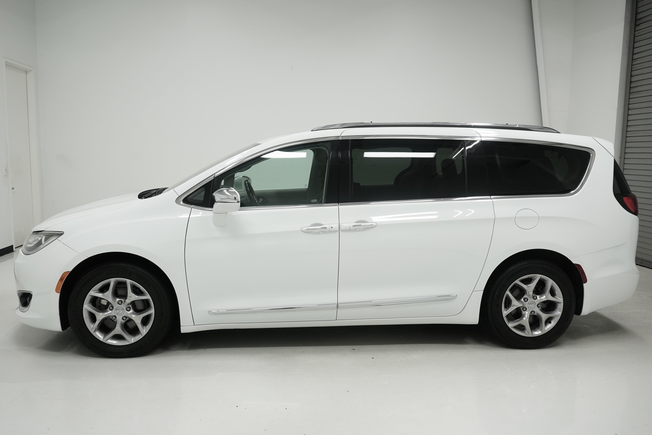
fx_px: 543
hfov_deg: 61.9
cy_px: 218
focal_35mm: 30
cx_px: 326
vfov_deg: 43.6
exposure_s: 1/200
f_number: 5.6
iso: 500
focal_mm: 20
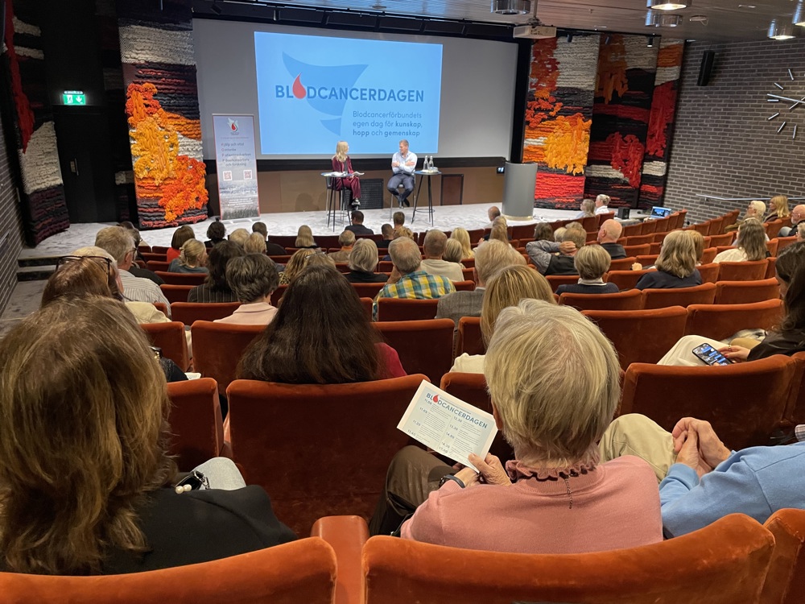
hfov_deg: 67.3
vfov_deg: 53.1
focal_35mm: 26
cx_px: 402
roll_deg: -0.8
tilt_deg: -18.4
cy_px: 302
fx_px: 605
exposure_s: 1/50
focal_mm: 4.2
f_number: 1.6
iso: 500
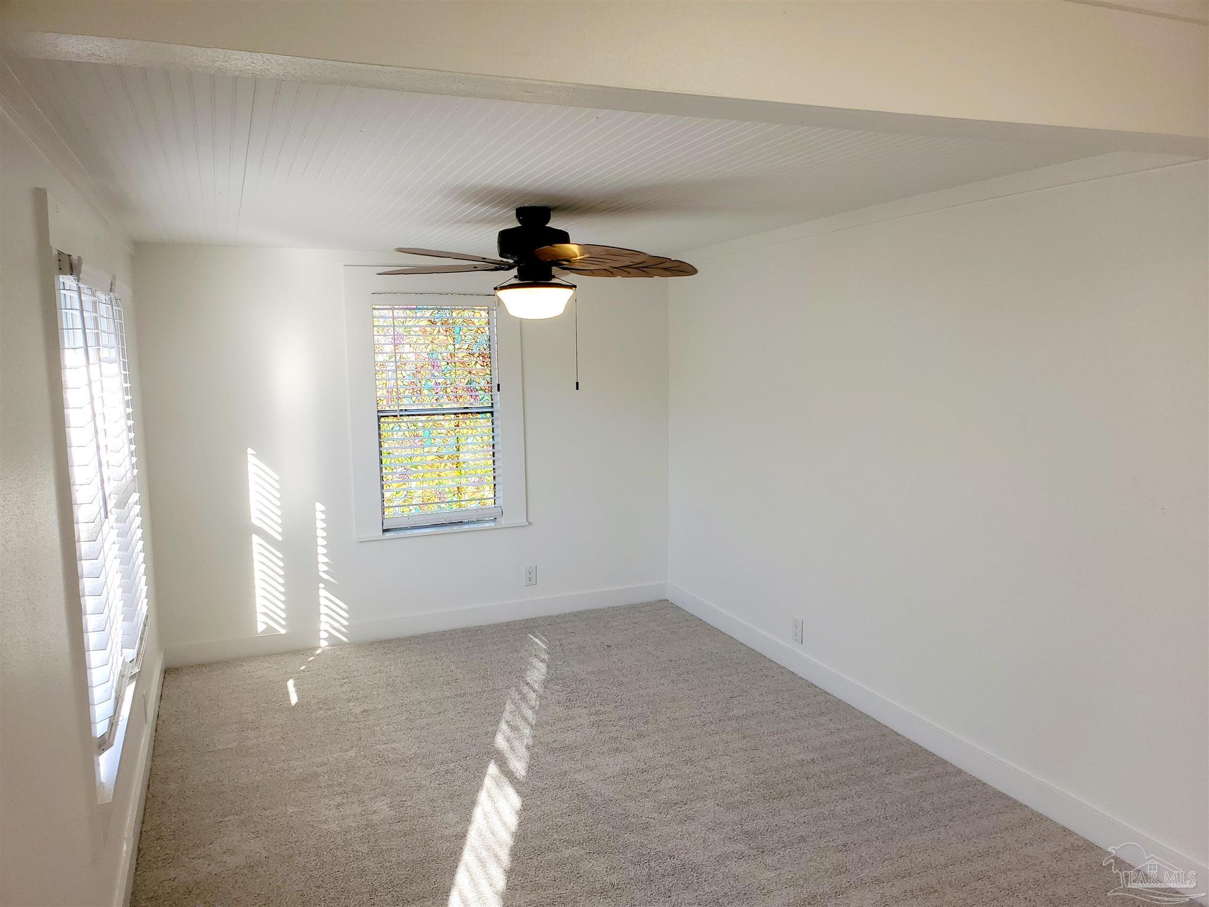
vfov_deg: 53.1
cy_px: 454
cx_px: 604
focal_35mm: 26
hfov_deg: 67.3
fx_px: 908
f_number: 2.4
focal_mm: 4.3
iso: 50
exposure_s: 1/120
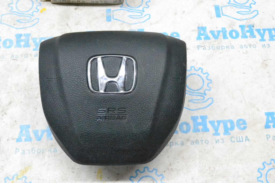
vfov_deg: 28.1
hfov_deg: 41.1
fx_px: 367
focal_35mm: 48
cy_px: 92
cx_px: 138
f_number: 10
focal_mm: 32
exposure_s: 1/125
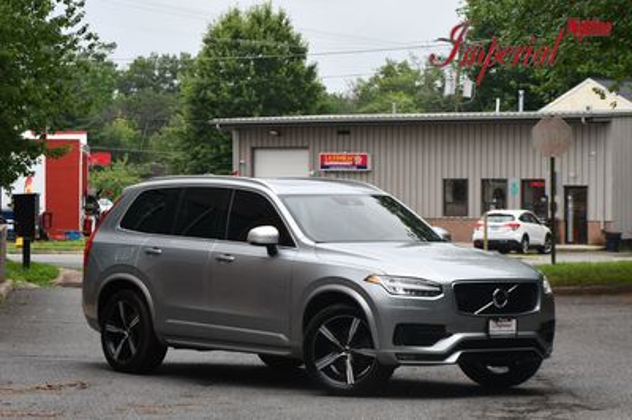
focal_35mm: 129
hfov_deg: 15.9
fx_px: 2263
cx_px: 316
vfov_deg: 10.6
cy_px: 210
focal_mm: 86
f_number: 8
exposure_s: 1/250
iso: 180
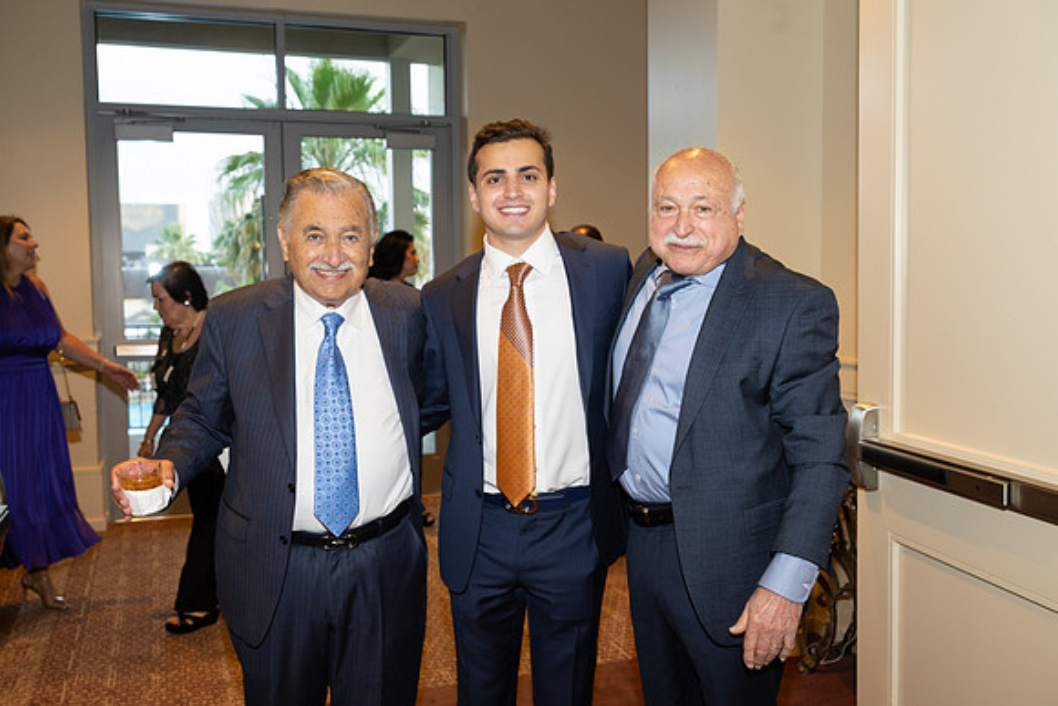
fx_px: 1014
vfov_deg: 38.4
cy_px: 353
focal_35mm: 34
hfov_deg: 55.1
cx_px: 529
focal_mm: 34.5
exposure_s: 1/100
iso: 800
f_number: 5.6
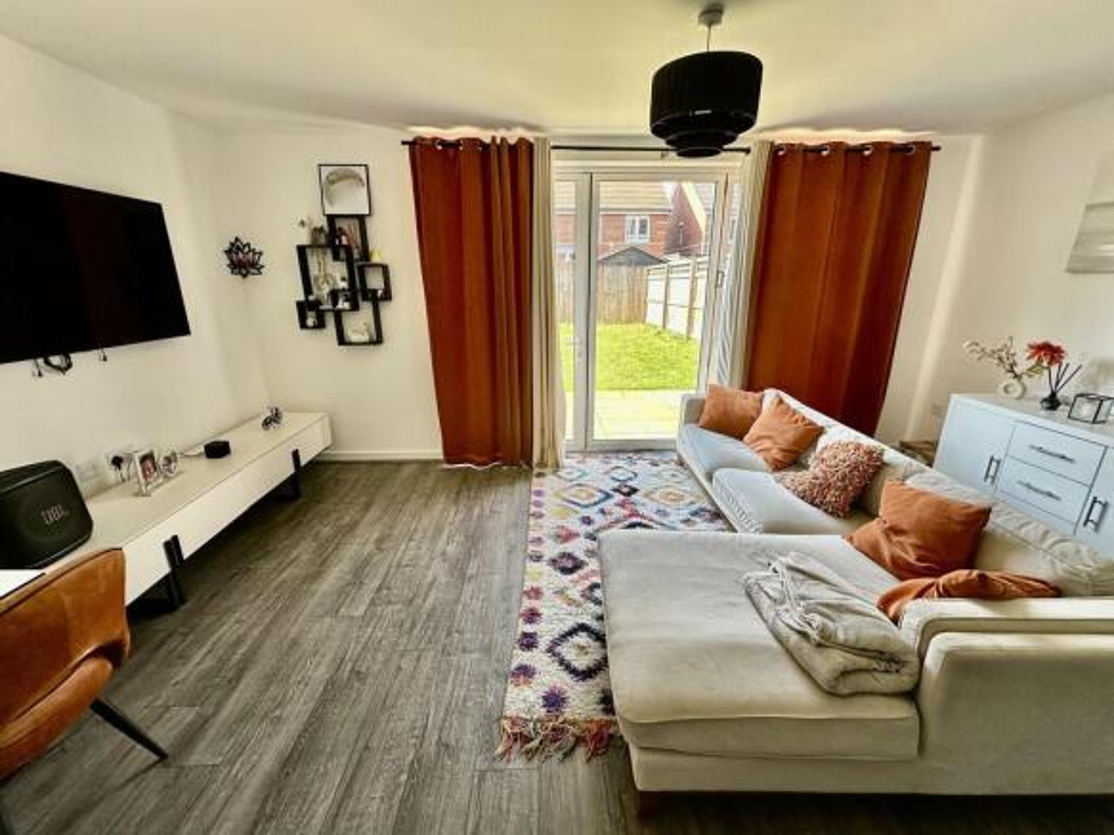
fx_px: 450
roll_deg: +0.5
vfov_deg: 85.7
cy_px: 418
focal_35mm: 14
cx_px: 557
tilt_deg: -17.2
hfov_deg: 102.1
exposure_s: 1/99
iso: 50
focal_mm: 2.22
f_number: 2.2
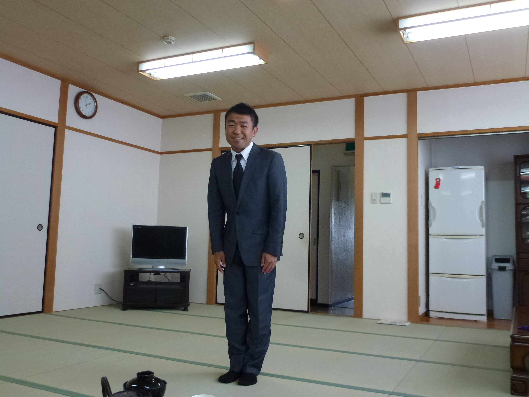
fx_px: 458
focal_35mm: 30
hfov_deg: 60.0
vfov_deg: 46.8
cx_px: 264
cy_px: 198
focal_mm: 5.4
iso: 400
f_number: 3.5
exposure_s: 1/60
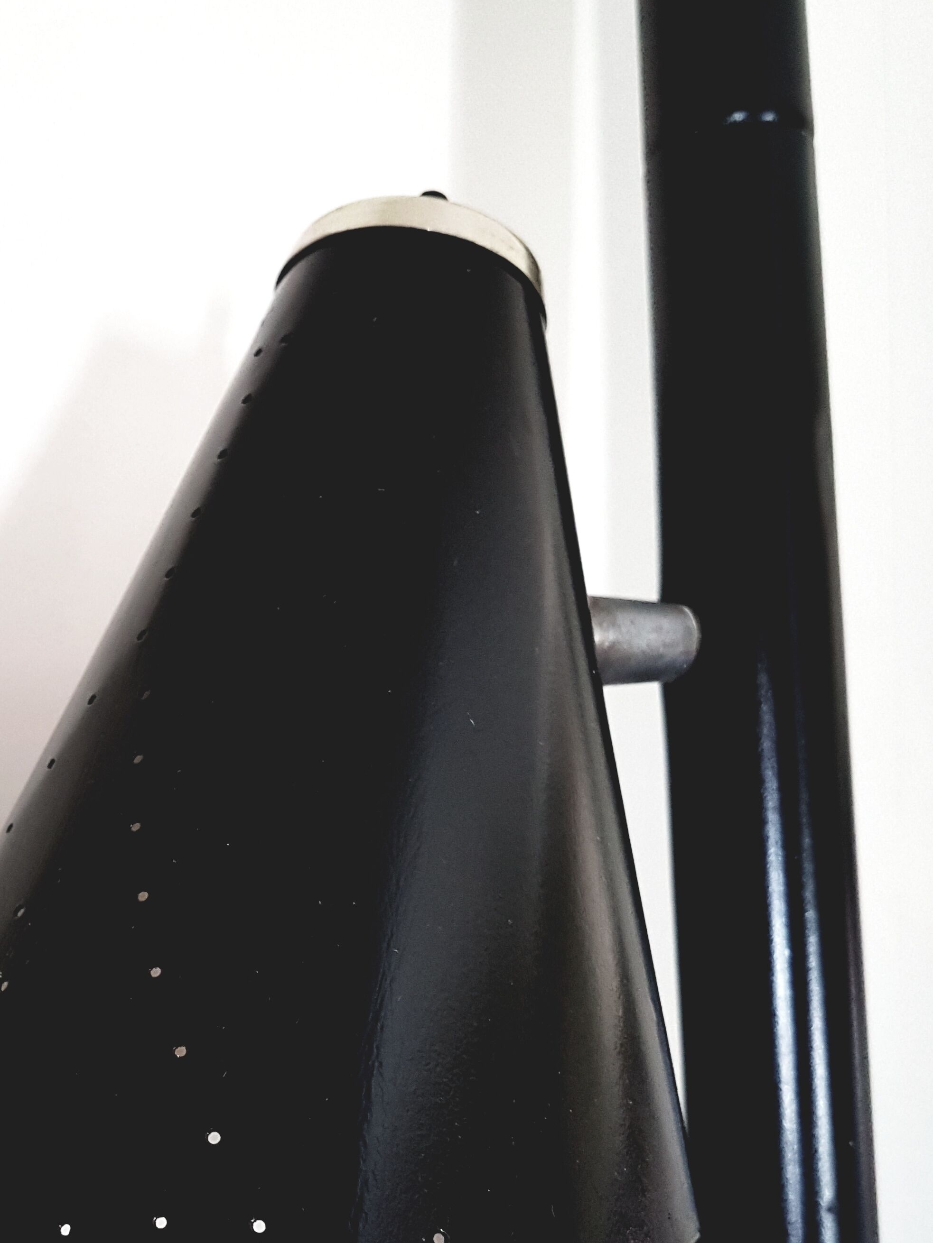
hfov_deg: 35.1
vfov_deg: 46.1
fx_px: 1437
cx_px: 224
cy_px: 820
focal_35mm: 40
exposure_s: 1/50
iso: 200
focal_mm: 4.2
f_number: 1.7
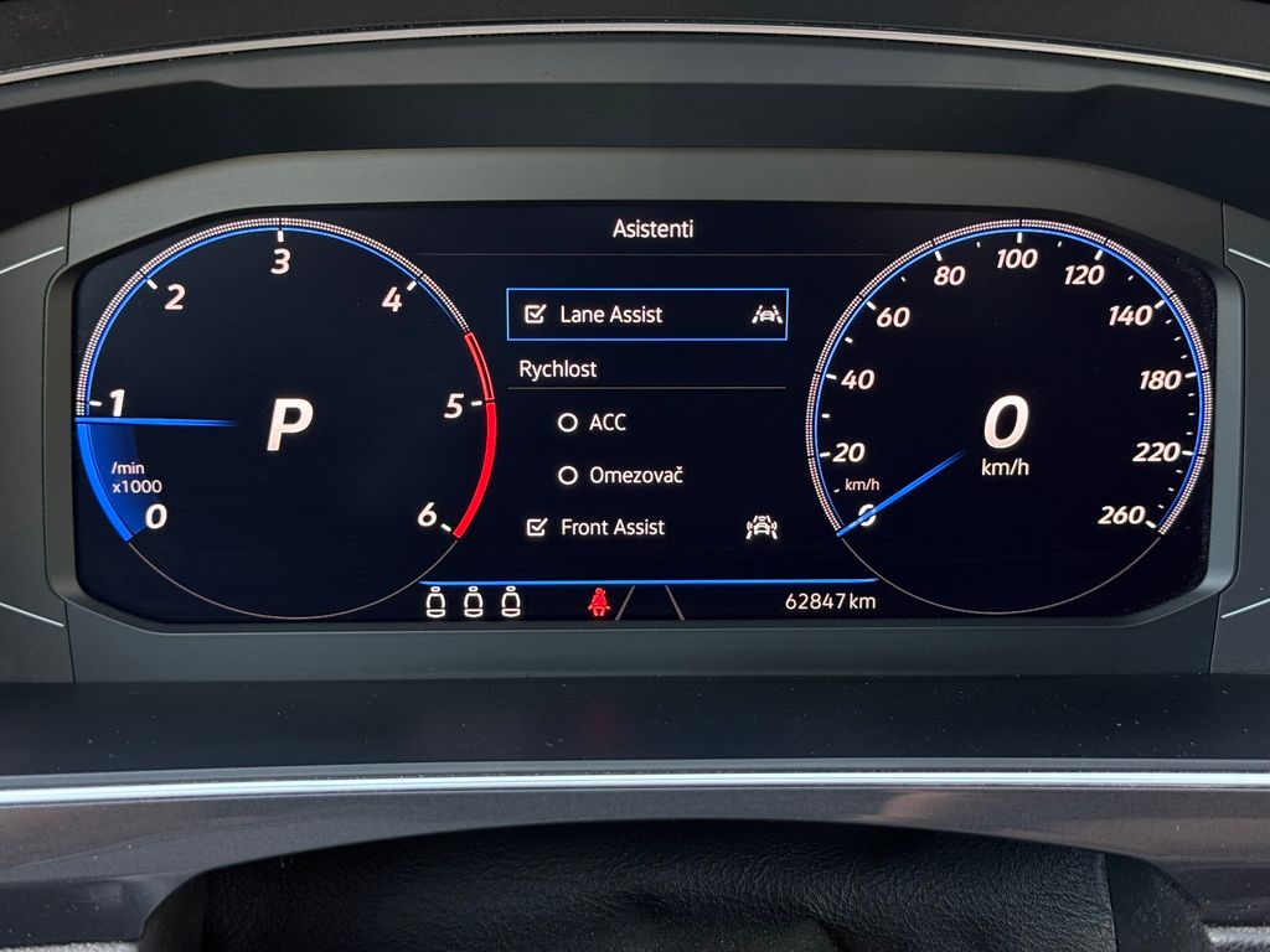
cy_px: 476
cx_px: 635
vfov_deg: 30.3
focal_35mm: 48
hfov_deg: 39.7
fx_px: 1761
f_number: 1.78
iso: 200
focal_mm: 6.76
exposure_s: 1/56
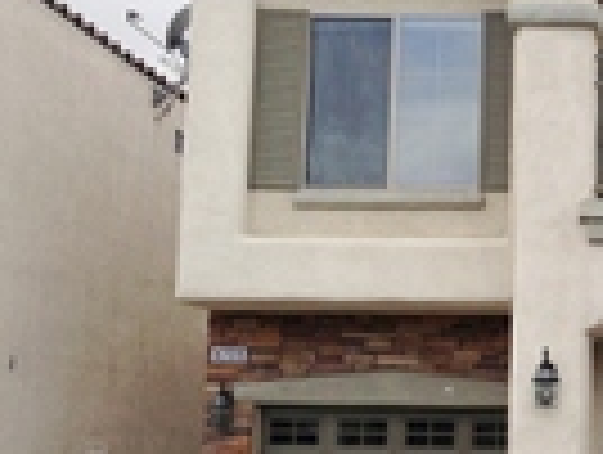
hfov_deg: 21.7
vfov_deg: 17.4
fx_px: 1483
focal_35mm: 85
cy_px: 310
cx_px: 680
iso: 50
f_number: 2.4
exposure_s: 1/583
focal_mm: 4.13
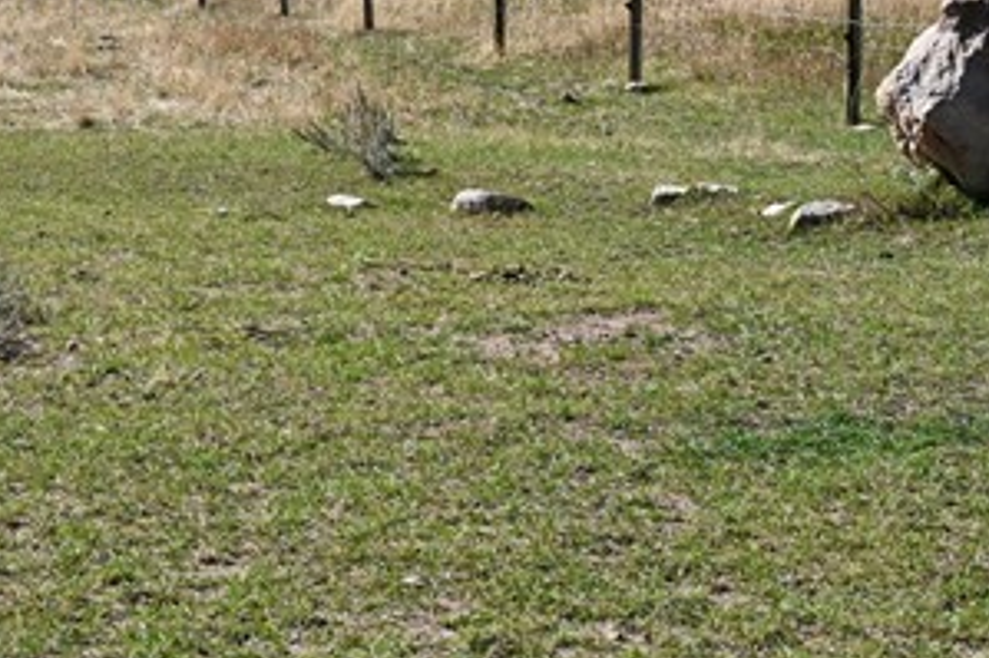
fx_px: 3295
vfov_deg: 11.0
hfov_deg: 16.7
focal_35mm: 120
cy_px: -321
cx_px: 13
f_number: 7.1
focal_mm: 33
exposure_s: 1/400
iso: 100
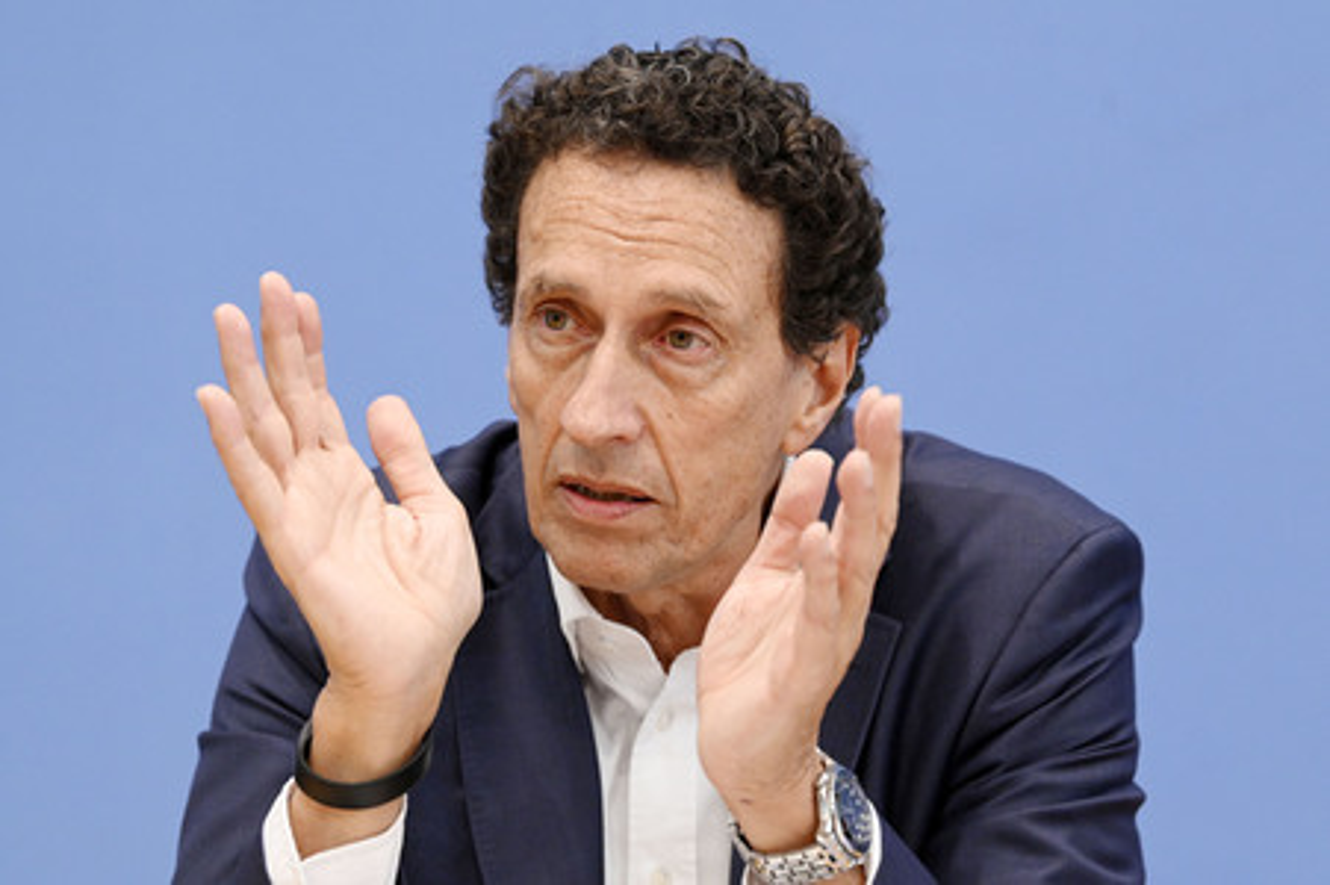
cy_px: 442
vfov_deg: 11.0
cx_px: 665
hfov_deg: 16.4
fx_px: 4615
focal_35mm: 125
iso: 5000
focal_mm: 125
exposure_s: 1/640
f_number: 5.6
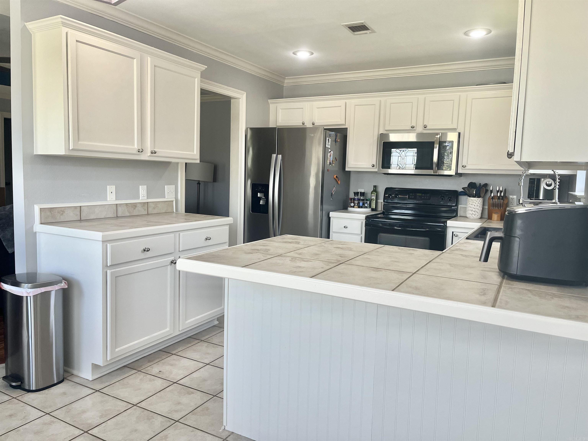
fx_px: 442
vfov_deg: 53.1
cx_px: 294
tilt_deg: -6.3
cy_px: 220
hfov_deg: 67.3
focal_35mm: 26
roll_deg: -2.0
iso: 80
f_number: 1.6
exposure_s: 1/120
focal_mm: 5.1
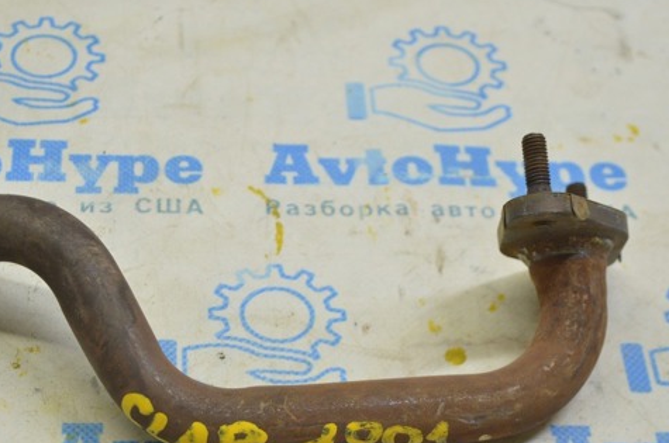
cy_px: 269
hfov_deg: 21.0
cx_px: 242
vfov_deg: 14.0
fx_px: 1800
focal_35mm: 97
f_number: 5.6
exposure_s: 1/25
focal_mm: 48
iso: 400
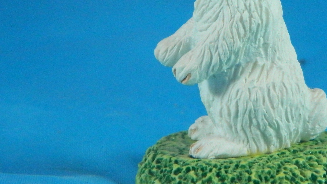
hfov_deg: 7.5
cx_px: 266
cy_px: -9
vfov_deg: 4.2
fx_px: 2489
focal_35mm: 287
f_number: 4.7
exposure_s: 1/30
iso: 400
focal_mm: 23.2
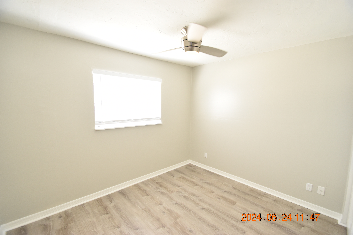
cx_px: 176
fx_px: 147
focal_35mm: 15
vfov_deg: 77.3
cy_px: 118
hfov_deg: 100.4
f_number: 5
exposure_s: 1/100
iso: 800
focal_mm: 10
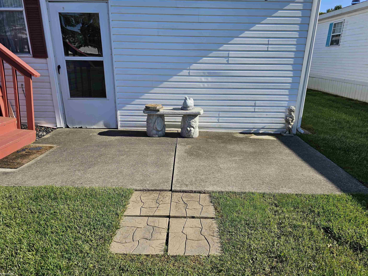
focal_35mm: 23
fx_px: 245
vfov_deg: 58.9
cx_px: 184
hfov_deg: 73.9
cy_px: 138
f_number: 1.7
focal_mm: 6.3
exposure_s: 1/668
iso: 10
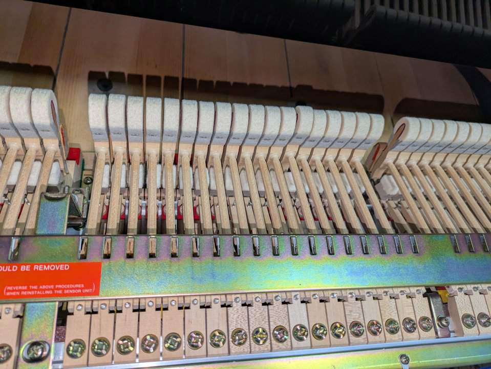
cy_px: 184
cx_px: 246
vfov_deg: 54.9
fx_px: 355
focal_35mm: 25
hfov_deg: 69.4
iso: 117
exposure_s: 1/100
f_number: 1.89
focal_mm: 5.43
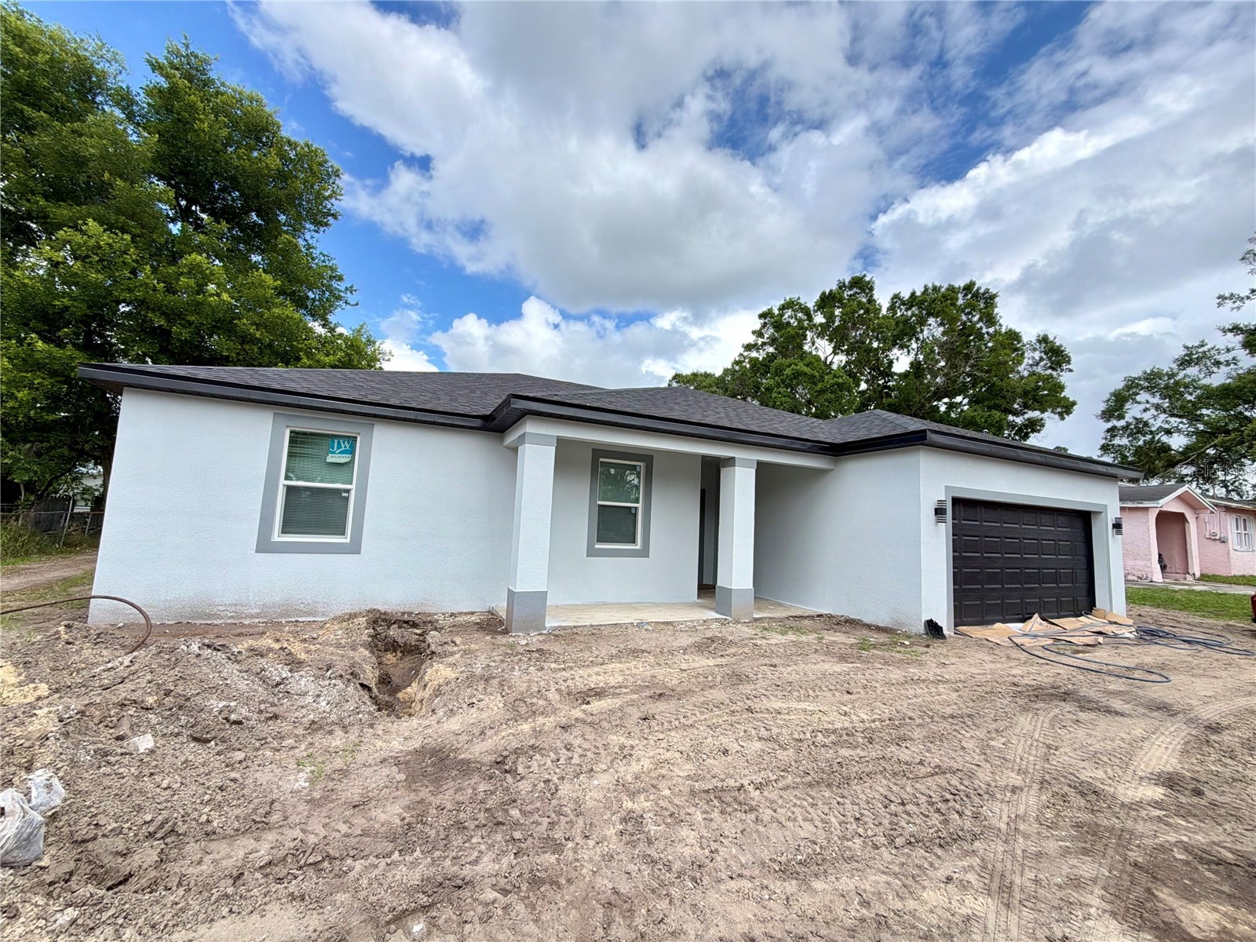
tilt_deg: +7.2
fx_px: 508
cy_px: 471
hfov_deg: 102.1
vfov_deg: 85.7
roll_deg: -2.3
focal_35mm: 14
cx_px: 628
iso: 40
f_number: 2.2
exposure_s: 1/726
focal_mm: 2.22
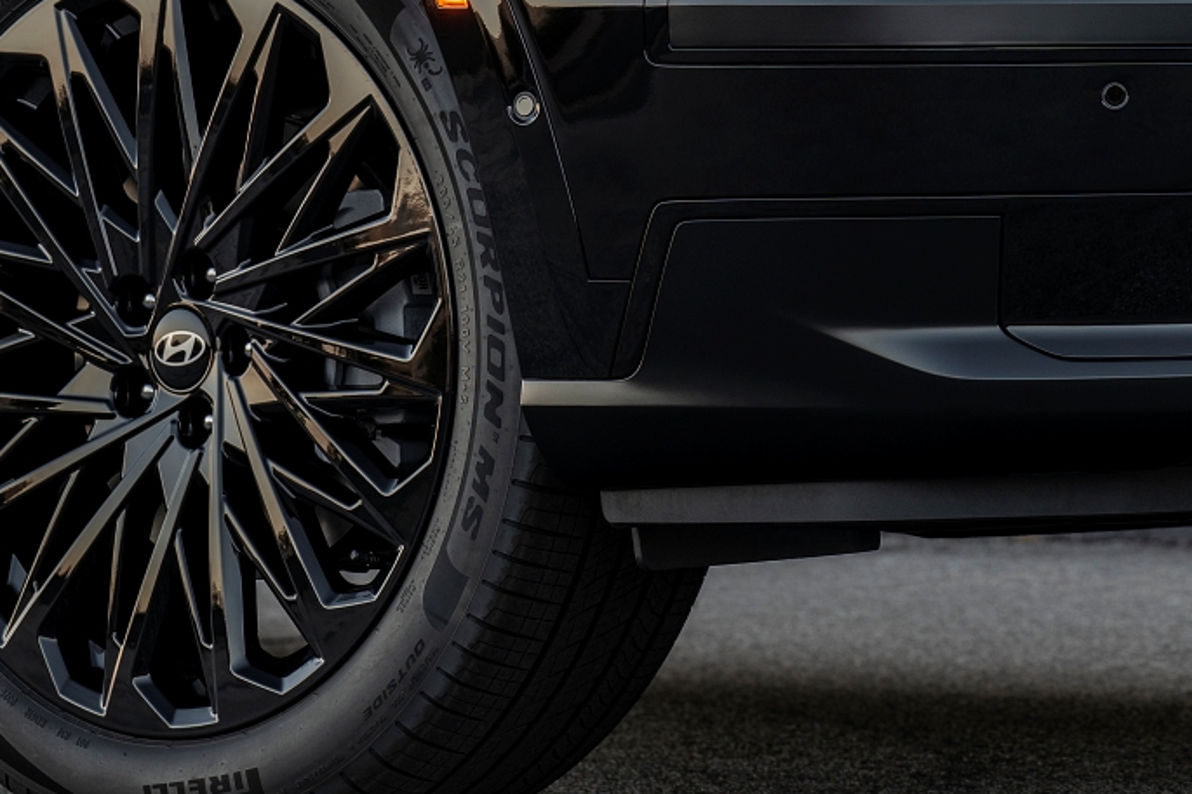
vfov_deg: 4.4
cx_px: 1194
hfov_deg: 6.6
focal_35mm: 311
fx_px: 10292
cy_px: -187
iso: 64
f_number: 5
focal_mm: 104
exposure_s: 1/10
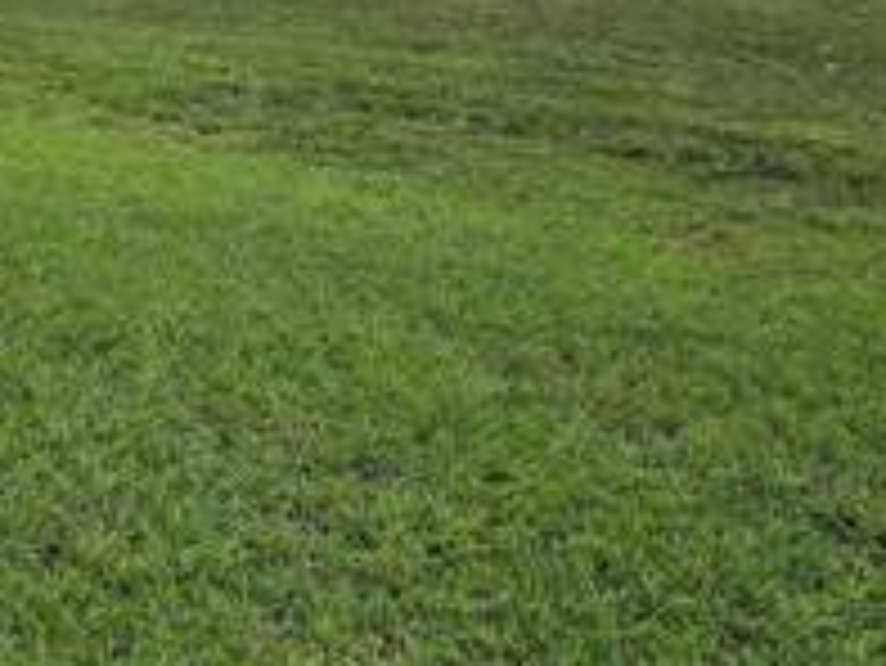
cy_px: -63
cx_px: 40
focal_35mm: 56
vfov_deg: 24.4
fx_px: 1434
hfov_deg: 32.1
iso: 10
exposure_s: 1/786
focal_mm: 6.3
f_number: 1.7
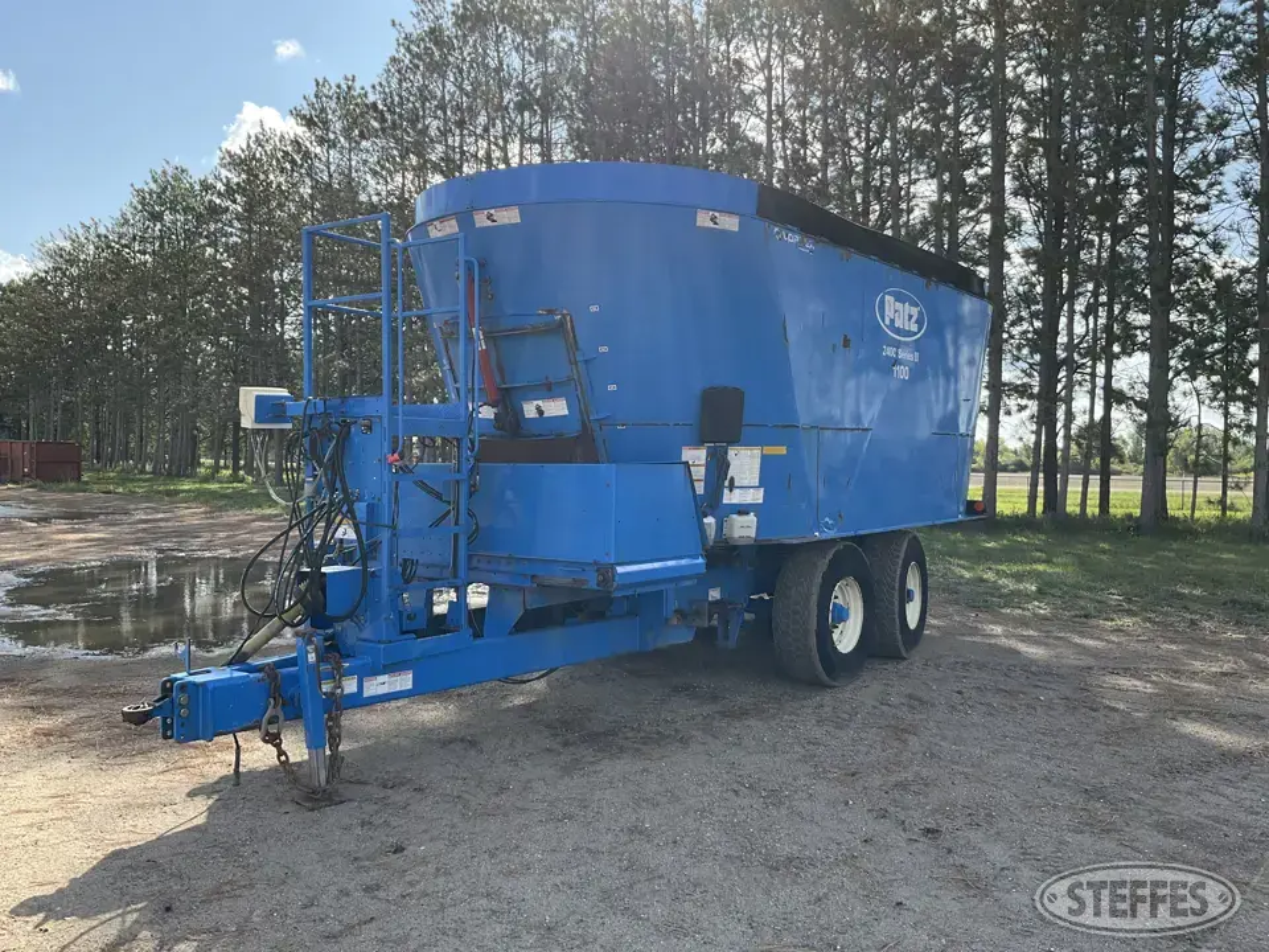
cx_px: 634
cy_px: 476
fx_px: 1063
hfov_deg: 61.7
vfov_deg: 48.2
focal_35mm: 29
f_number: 1.8
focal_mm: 3
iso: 25
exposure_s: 1/792
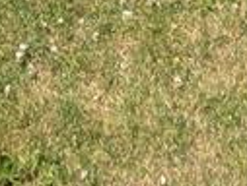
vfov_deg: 9.1
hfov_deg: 20.3
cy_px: -482
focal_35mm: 96
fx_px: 687
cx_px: 173
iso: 37
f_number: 1.95
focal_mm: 2.23
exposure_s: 1/1016
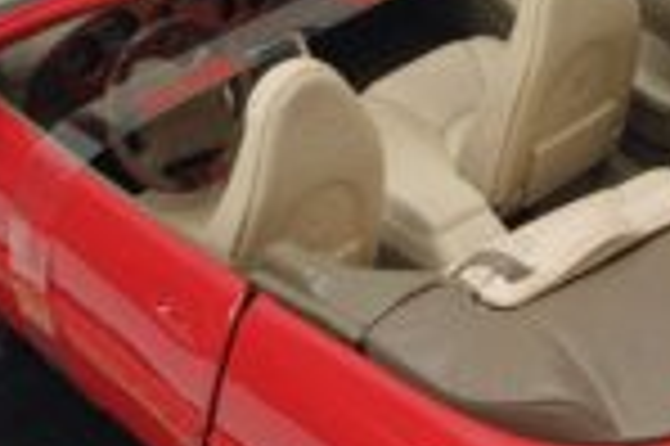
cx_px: 427
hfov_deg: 18.7
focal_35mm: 109
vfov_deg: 12.0
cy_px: 658
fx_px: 2026
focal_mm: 4.3
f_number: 2.4
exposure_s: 1/50
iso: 64
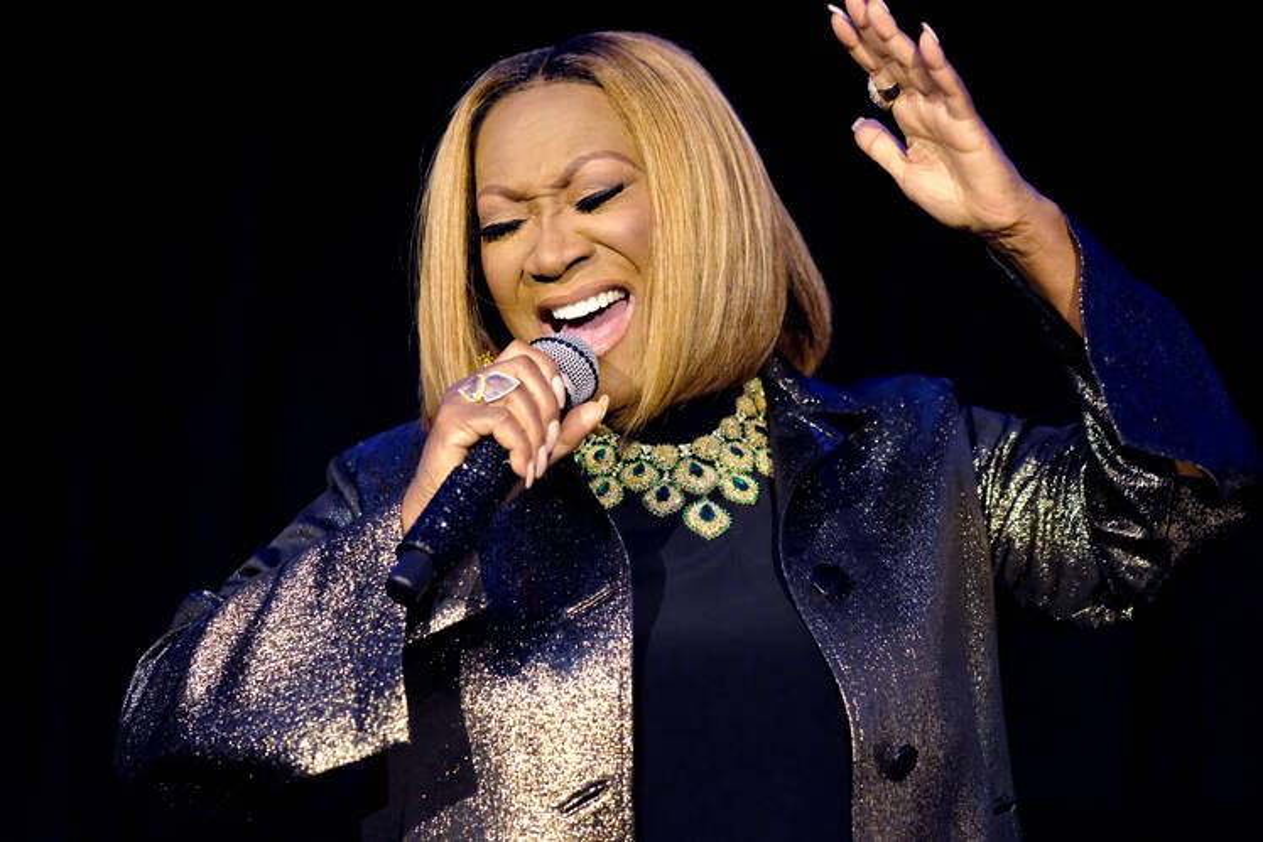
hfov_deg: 15.2
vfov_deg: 10.2
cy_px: 421
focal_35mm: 135
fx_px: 4737
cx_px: 632
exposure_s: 1/200
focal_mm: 90
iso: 3200
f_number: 2
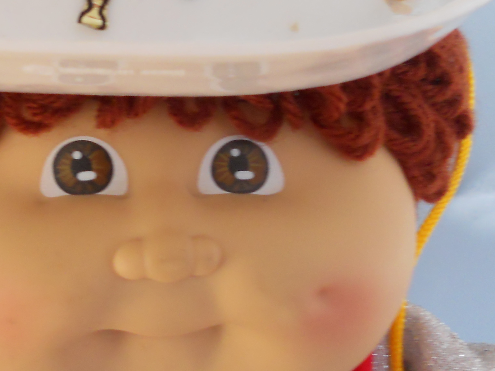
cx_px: 123
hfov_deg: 24.1
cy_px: 196
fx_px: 1144
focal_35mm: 80
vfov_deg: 18.4
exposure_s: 1/30
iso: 200
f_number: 3.5
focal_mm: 5.8
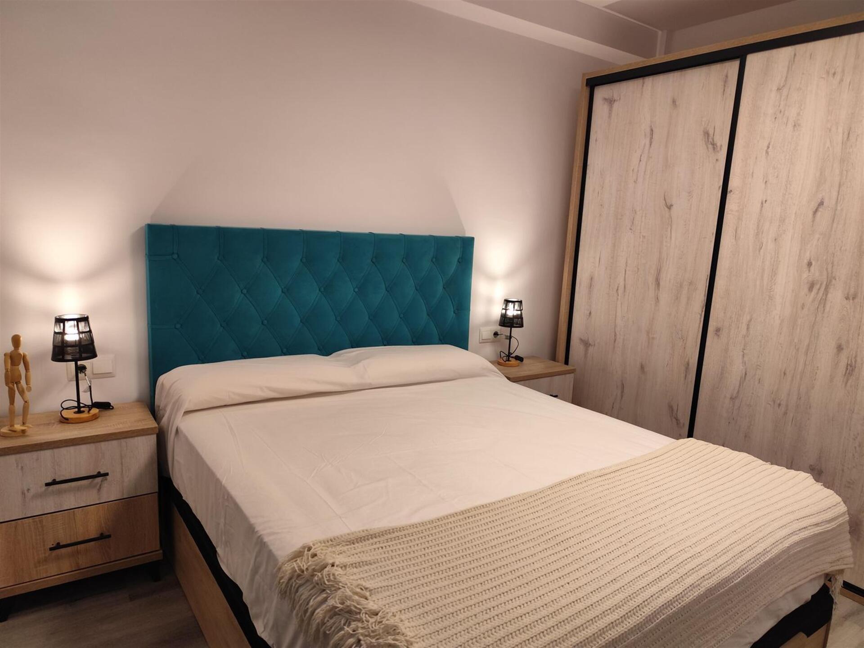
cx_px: 432
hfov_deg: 67.3
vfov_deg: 53.1
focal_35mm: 26
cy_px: 324
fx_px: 649
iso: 1000
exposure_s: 1/18
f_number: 1.6
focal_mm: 6
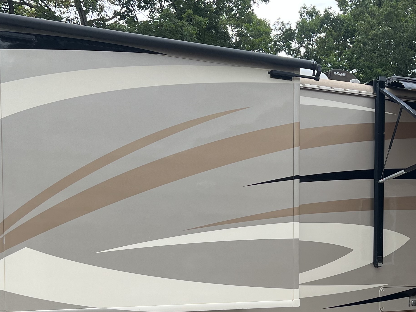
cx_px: 312
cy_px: 289
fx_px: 685
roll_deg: -1.2
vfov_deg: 24.8
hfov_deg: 33.1
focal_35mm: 57
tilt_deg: -3.8
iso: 50
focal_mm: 5.7
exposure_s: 1/547
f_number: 1.5
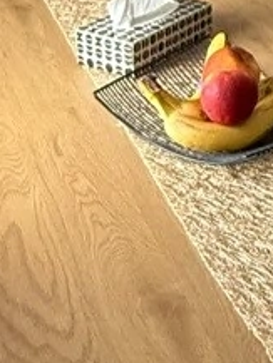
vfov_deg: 21.8
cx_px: 513
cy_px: -12
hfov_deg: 14.7
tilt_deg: -19.8
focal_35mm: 86
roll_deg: -6.9
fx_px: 903
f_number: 2.2
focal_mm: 2.22
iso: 320
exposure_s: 1/99
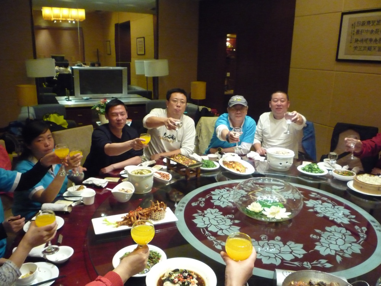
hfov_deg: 60.0
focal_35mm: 30
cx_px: 190
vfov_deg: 46.8
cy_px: 143
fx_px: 330
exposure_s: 1/20
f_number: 3.3
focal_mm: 5.2
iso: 800
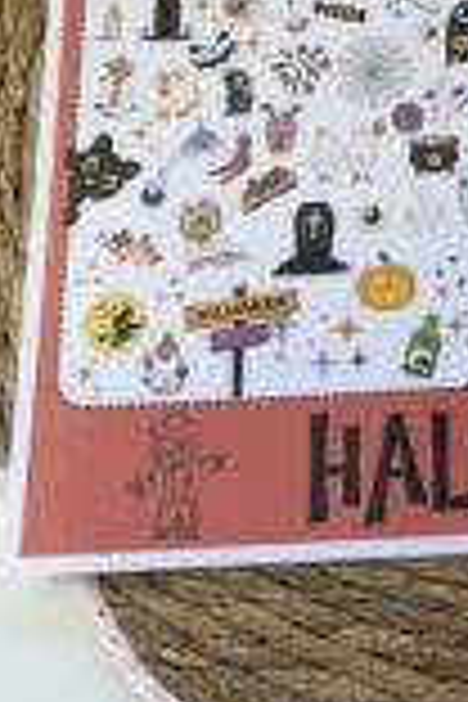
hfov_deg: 20.0
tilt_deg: -73.9
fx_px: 1248
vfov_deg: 29.5
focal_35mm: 64
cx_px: 554
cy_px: 14
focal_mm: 6.76
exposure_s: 1/121
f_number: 1.78
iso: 50
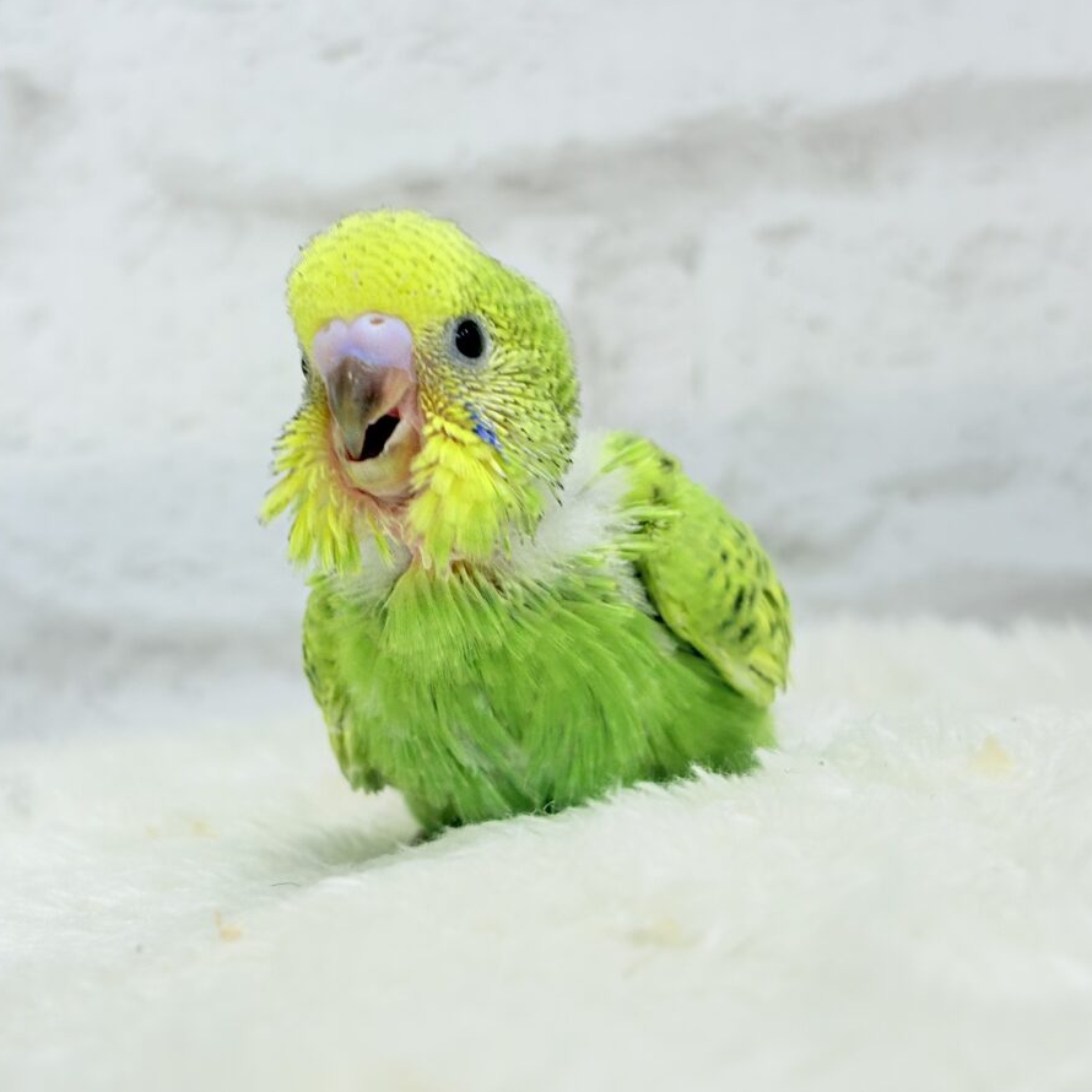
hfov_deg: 27.7
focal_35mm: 62
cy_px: 544
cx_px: 447
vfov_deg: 27.7
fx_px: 2213
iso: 64
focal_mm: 5.96
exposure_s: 1/100
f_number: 1.6
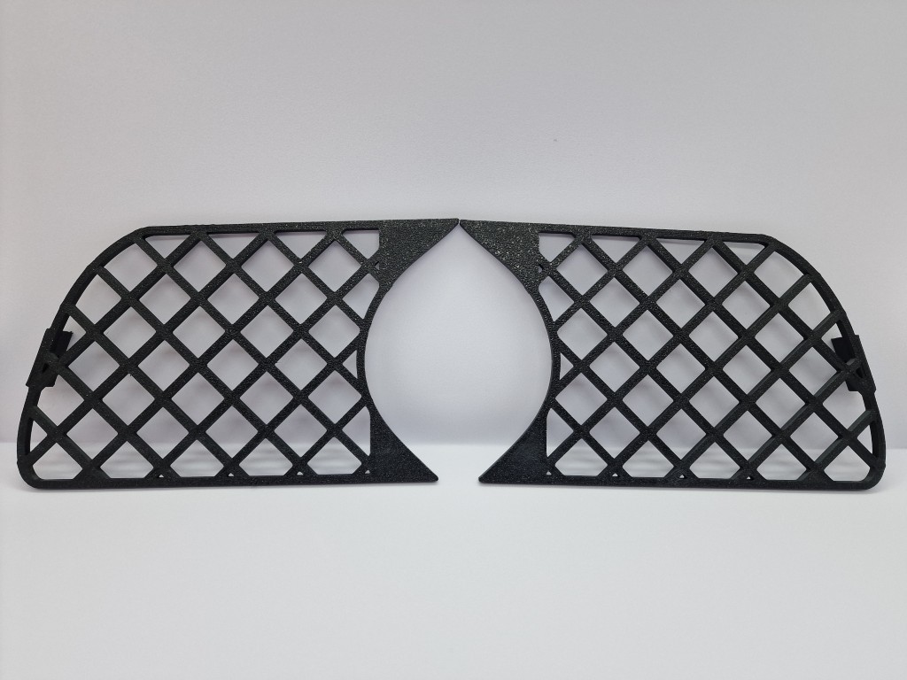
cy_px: 340
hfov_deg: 73.9
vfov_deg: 58.9
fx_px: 603
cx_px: 454
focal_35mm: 23
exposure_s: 1/291
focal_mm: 6.4
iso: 50
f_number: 1.8
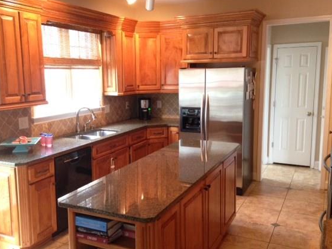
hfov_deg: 48.9
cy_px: 127
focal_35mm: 38
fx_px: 364
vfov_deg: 37.7
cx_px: 146
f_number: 2.4
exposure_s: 1/20
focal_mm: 4.12
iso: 250
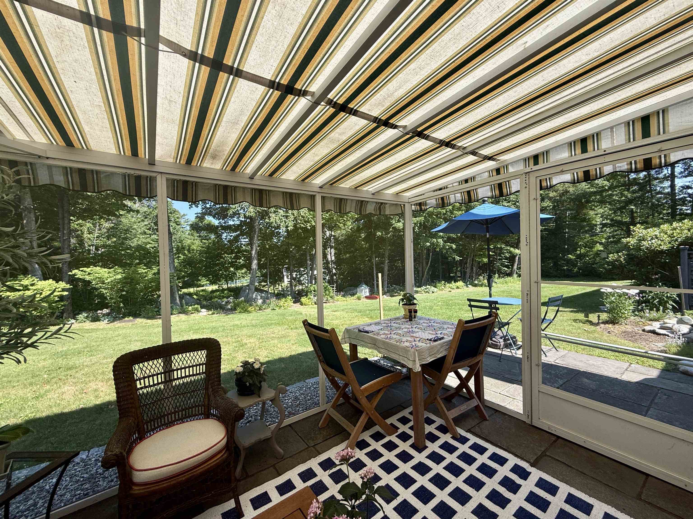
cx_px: 346
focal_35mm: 14
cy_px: 260
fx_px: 280
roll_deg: +1.4
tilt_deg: -0.5
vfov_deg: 85.7
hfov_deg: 102.1
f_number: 2.2
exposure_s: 1/393
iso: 50
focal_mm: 2.22
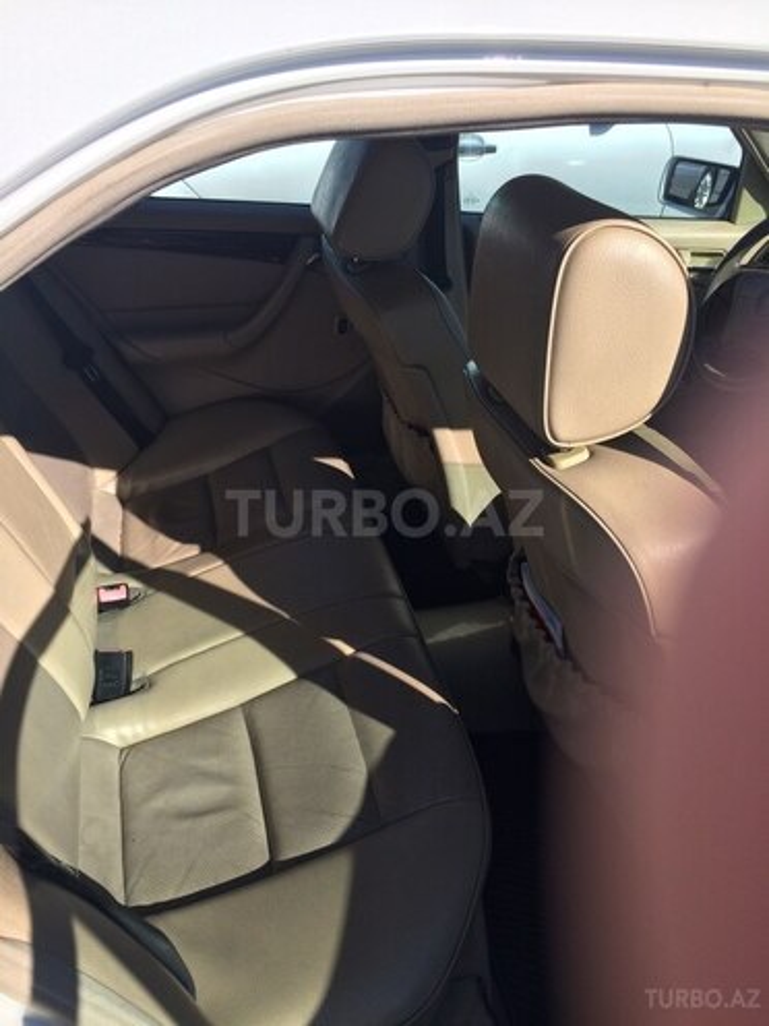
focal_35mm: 29
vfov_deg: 61.7
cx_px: 384
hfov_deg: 48.2
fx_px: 859
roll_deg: -1.4
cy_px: 513
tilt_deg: -34.2
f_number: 2.2
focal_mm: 4.15
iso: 32
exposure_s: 1/1642
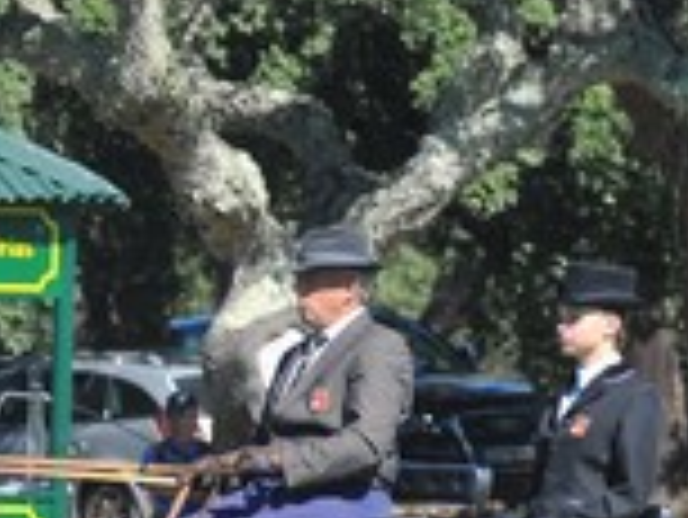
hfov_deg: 3.1
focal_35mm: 635
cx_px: -157
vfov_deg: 2.3
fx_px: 12631
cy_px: 534
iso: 400
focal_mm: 150
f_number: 5.6
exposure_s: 1/800
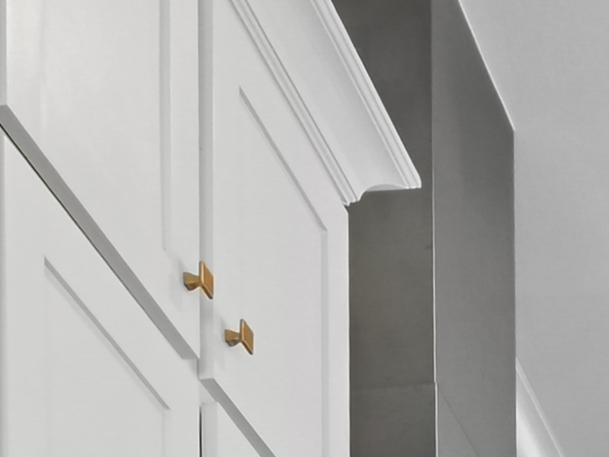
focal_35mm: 104
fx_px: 1830
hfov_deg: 16.9
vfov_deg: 9.7
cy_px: 1491
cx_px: 945
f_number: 14
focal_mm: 14
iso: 200
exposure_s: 1.6
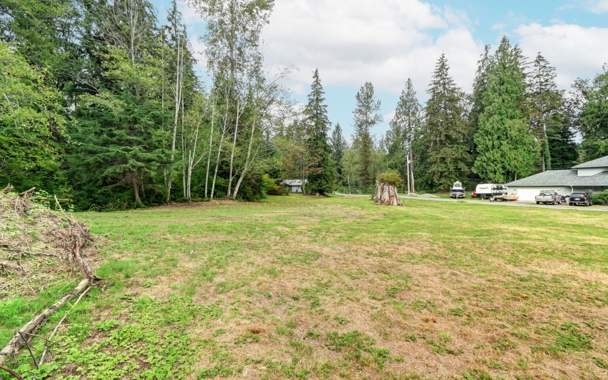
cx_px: 298
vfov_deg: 71.3
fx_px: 265
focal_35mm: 16
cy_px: 190
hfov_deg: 97.8
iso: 800
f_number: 11
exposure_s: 1/30
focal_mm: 10
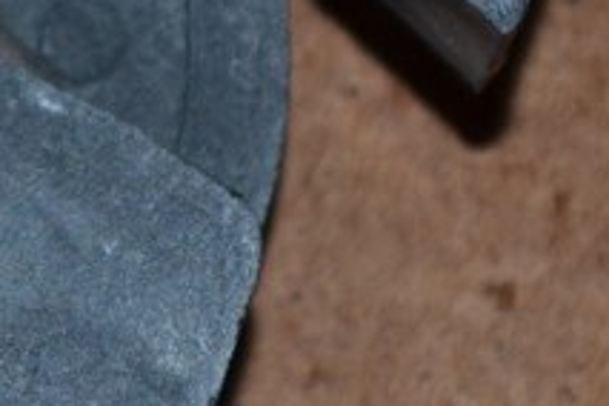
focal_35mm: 418
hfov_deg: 4.9
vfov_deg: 3.3
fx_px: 7063
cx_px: -80
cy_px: 57
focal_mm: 55
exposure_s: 1/60
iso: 800
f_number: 5.6
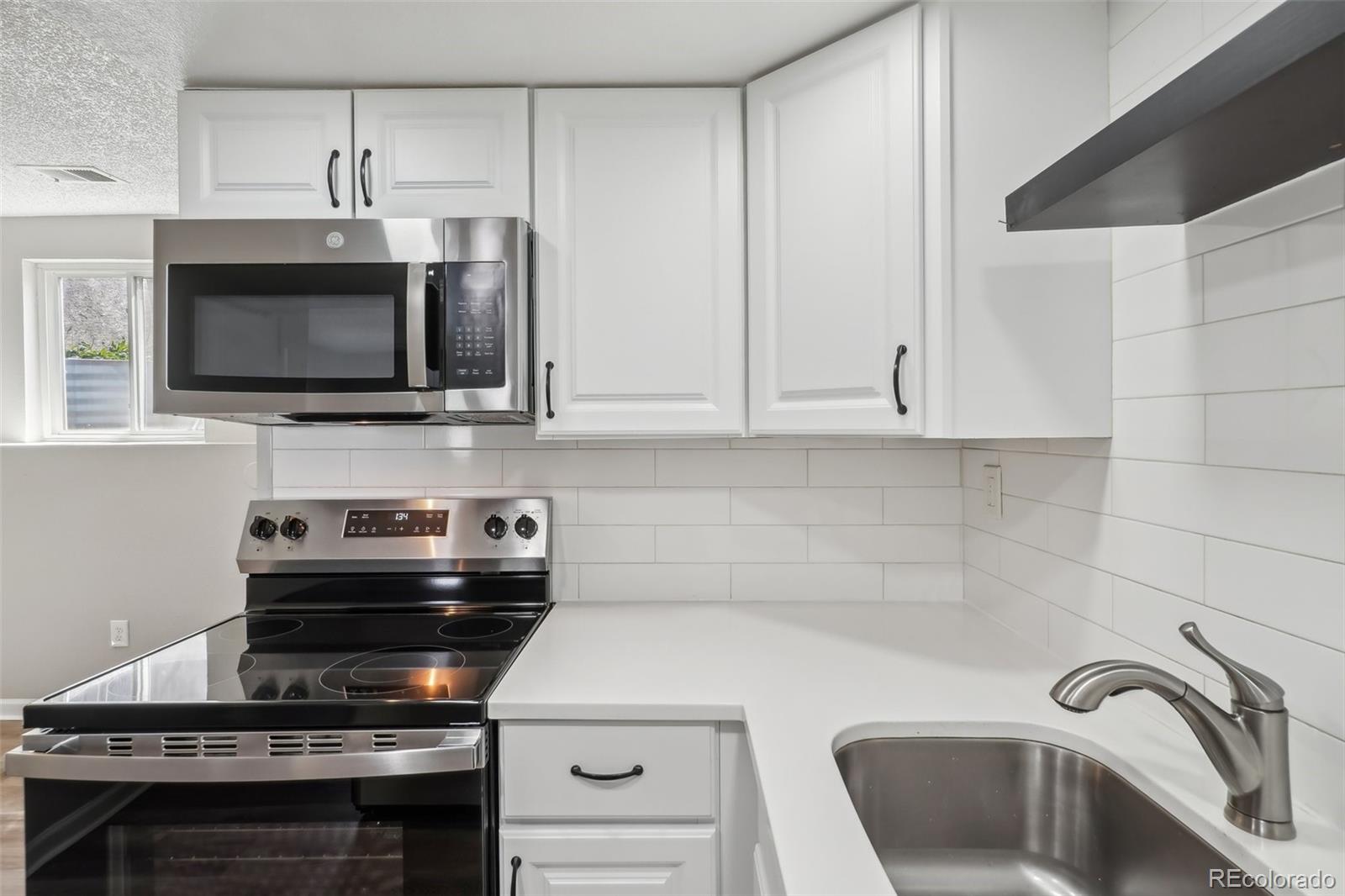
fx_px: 616
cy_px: 448
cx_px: 672
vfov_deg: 72.0
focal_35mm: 16
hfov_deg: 95.0
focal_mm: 11
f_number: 8
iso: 250
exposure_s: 1/30
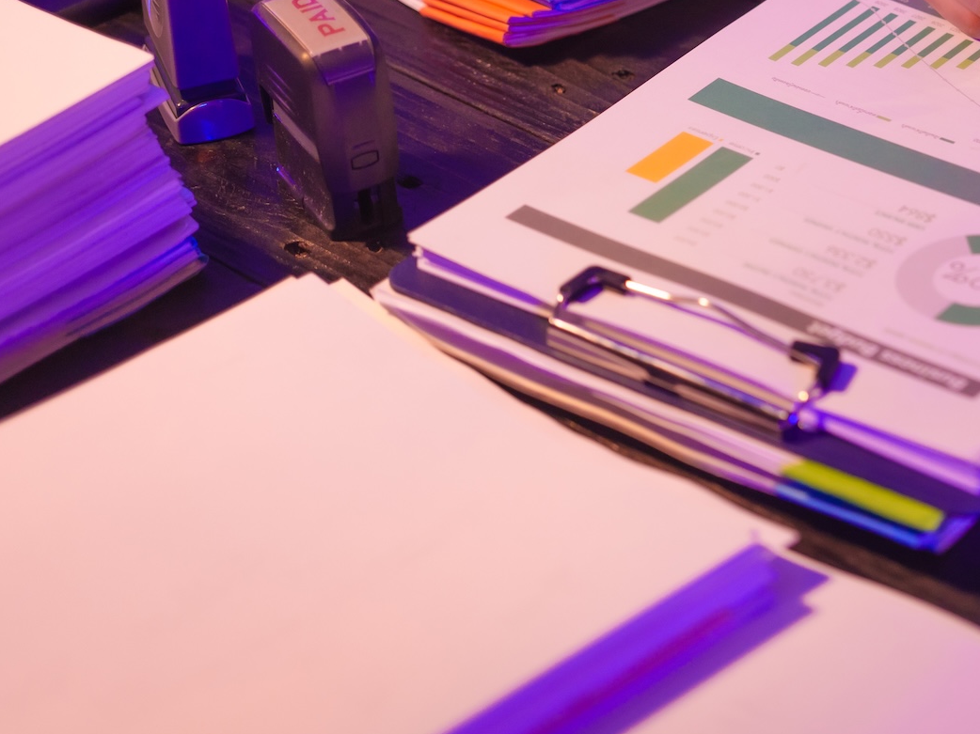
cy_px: 60
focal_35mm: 109
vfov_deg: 13.4
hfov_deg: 17.5
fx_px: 3085
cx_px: 1056
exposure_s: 1/250
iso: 1000
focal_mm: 50
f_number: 2.5
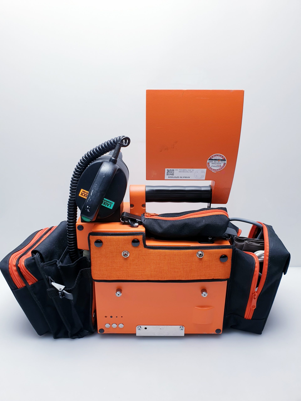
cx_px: 150
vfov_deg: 67.3
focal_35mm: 26
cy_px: 200
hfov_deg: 53.1
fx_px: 301
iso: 80
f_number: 2.4
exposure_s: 1/100
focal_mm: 4.3
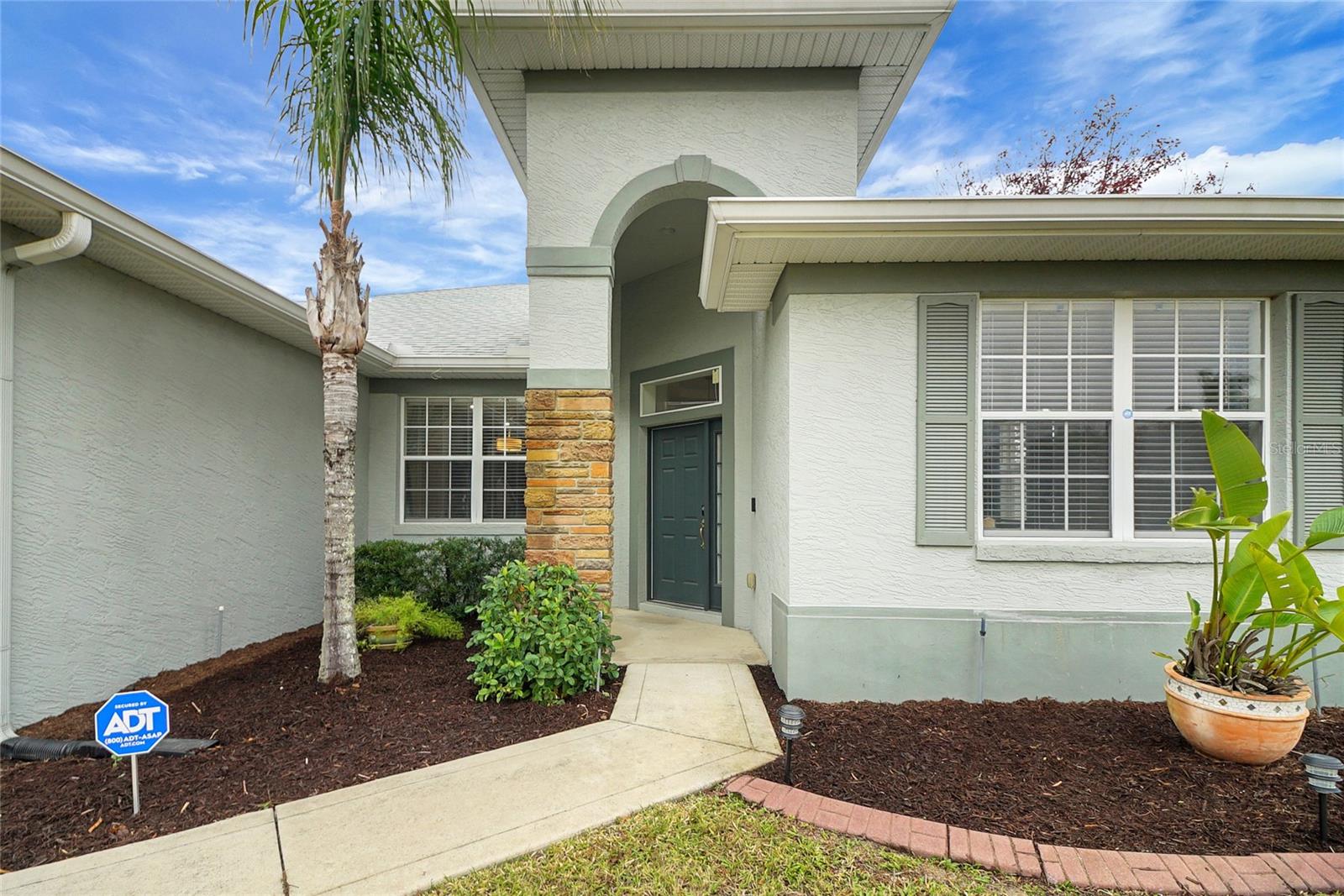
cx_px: 672
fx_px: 560
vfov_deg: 77.3
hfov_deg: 100.4
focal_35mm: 15
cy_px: 448
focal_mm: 10
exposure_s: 1/320
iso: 200
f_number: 8
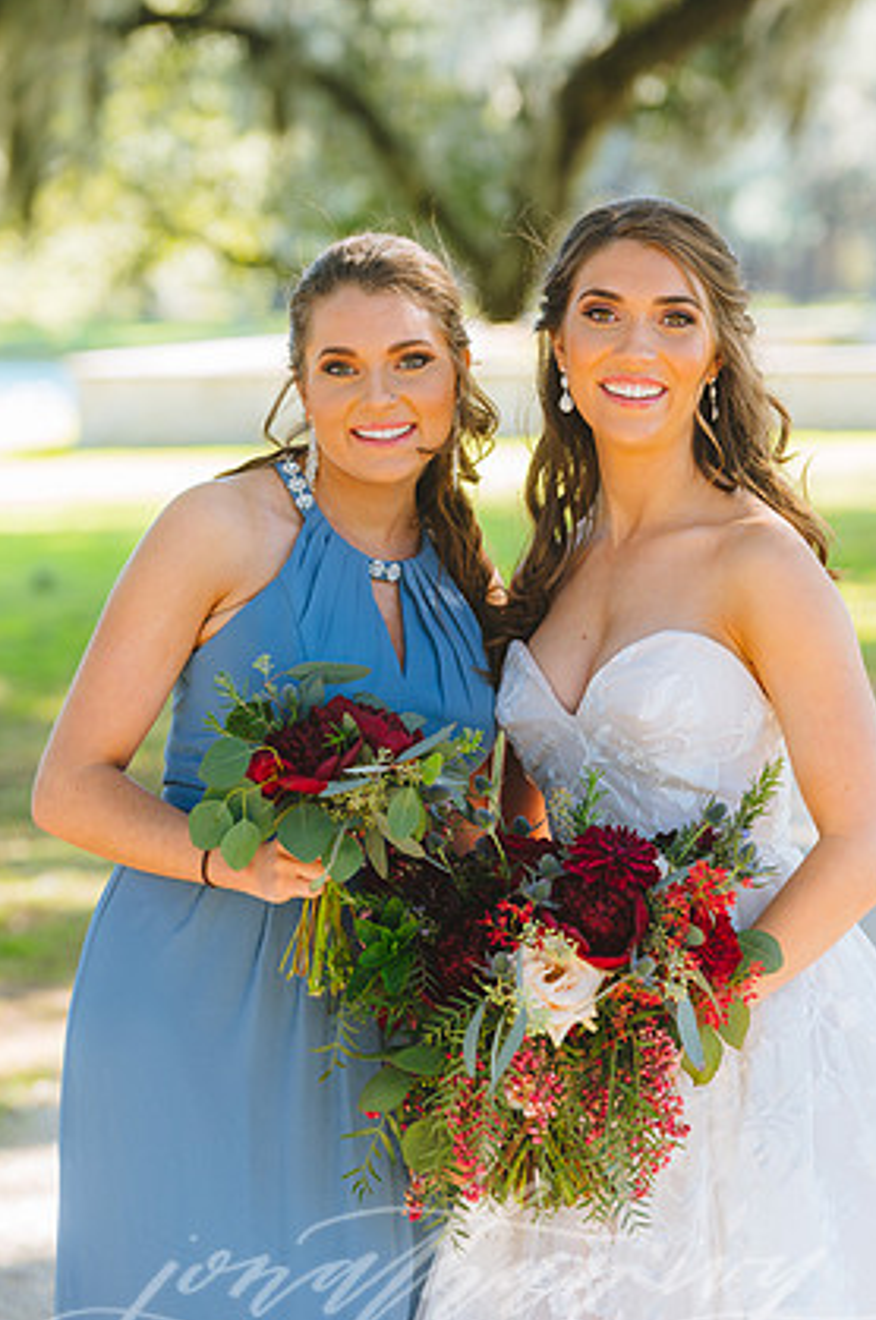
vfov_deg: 15.7
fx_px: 4797
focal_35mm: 131
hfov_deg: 10.4
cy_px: 693
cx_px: 458
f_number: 2.8
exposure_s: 1/100
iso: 160
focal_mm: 122
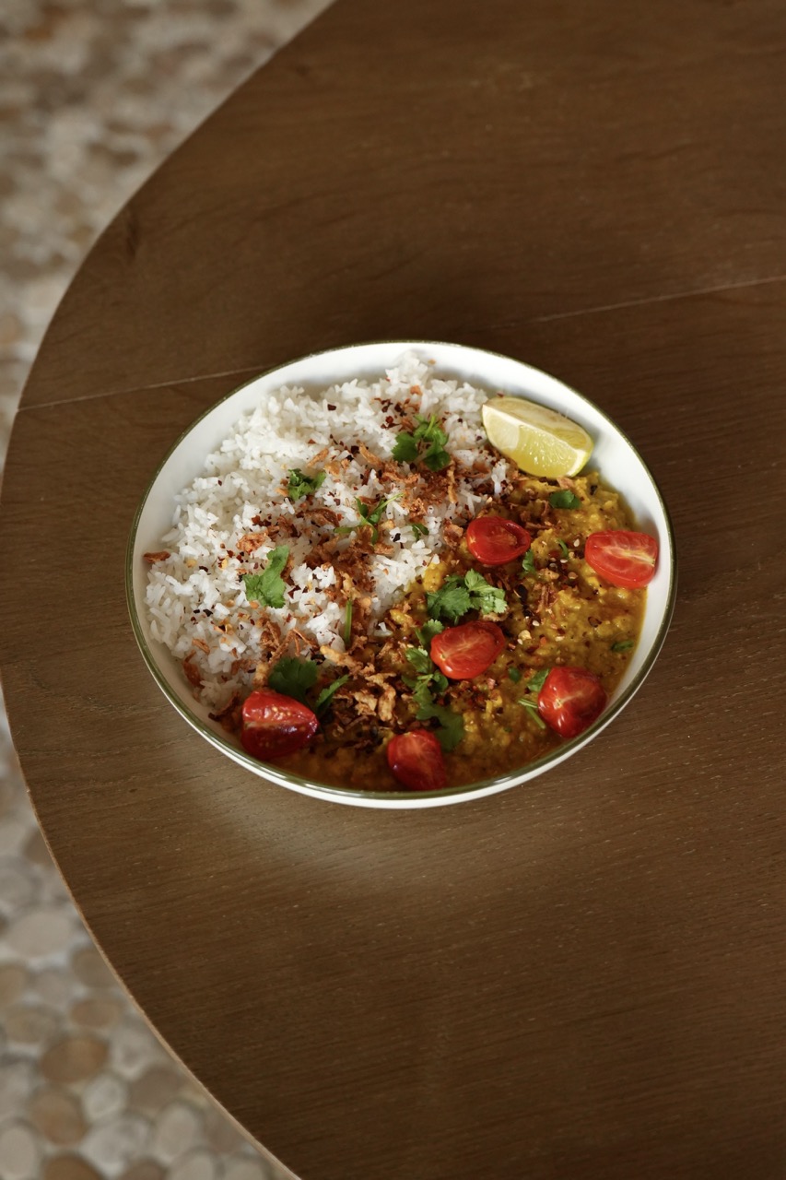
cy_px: 590
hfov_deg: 27.5
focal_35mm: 49
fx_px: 1605
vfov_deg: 40.3
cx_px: 393
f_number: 4
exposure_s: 1/200
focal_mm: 49
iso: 1600
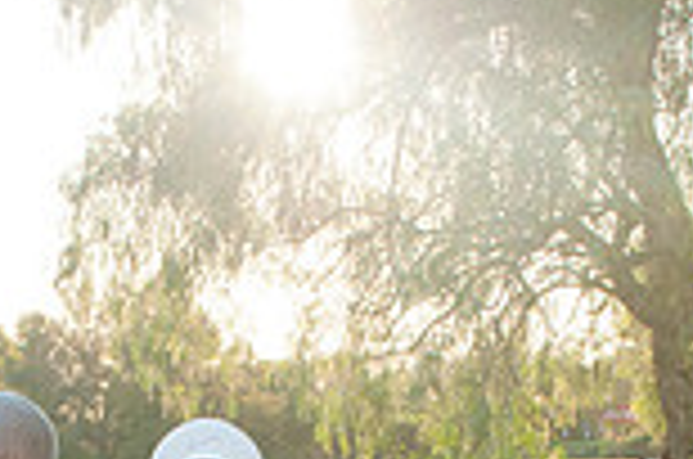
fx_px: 1844
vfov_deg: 12.9
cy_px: 830
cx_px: 230
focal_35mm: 96
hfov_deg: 21.2
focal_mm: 17
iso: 500
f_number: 6.3
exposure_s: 1/125
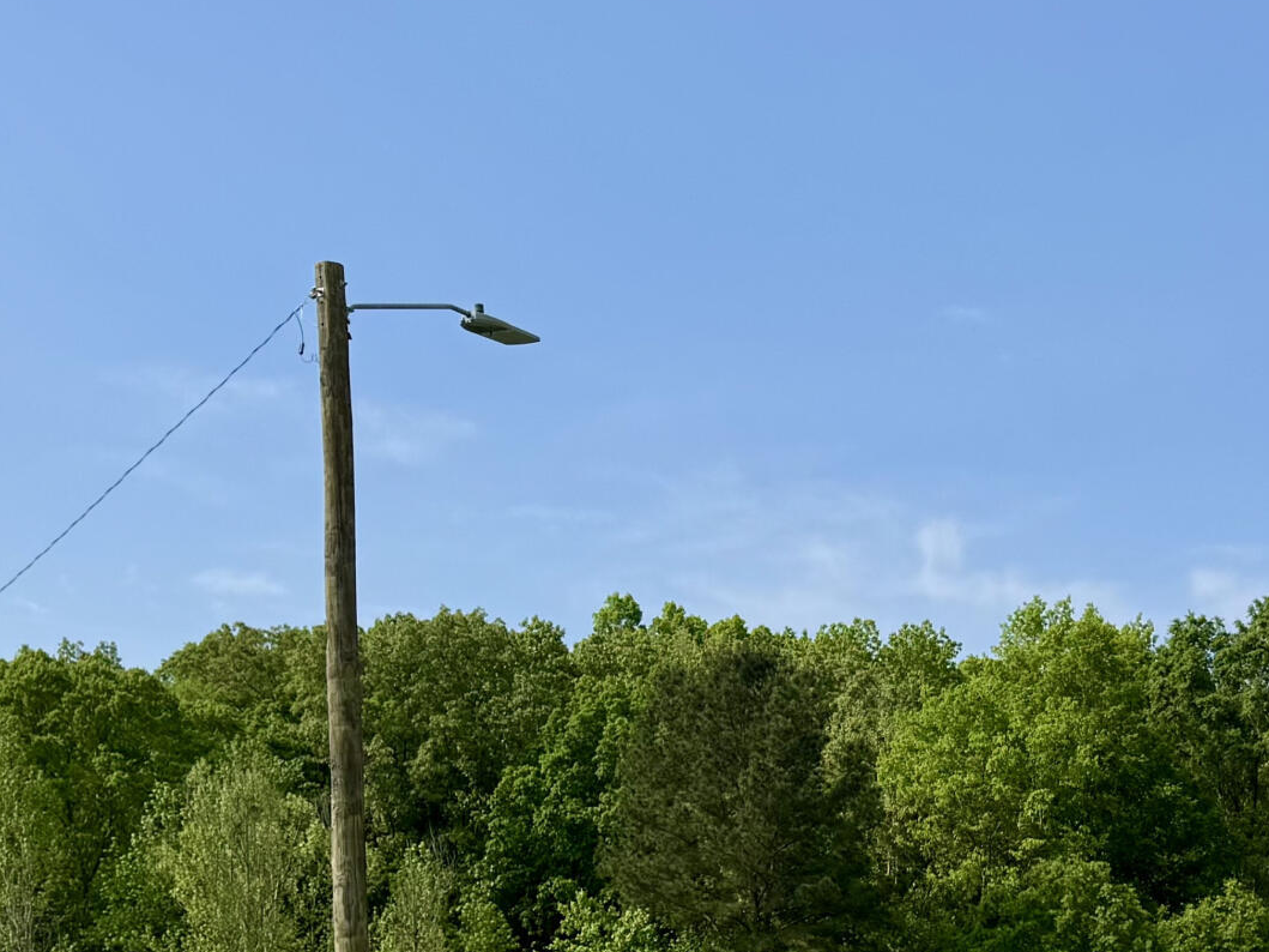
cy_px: 1187
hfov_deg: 27.7
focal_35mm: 68
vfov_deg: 20.1
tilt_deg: -1.2
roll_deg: +1.1
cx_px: 1105
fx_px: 2493
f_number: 1.78
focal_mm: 6.76
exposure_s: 1/4310
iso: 80
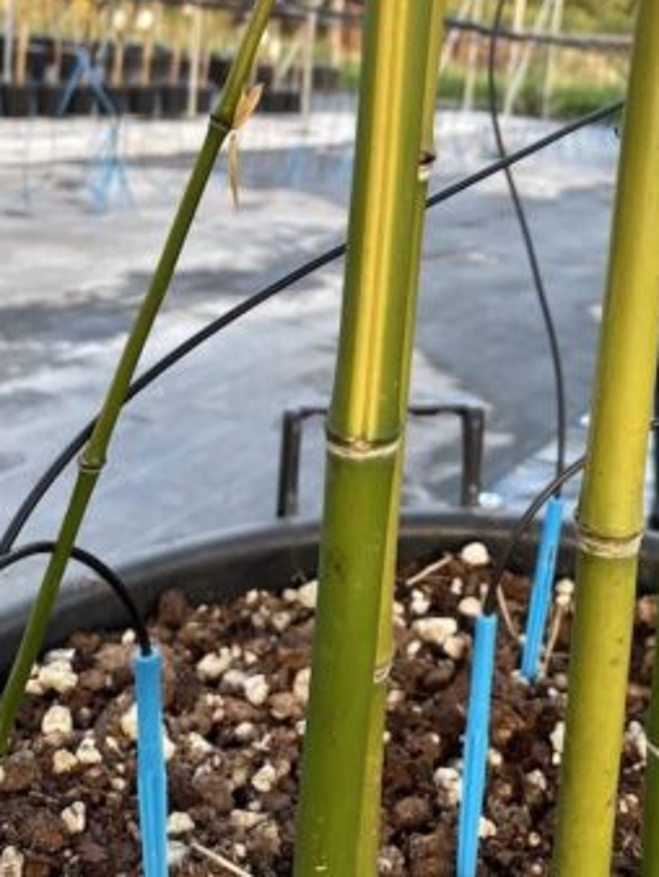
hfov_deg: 34.7
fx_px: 1039
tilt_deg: -6.5
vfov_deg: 43.9
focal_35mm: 41
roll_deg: -4.8
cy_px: 198
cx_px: 457
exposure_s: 1/121
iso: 32
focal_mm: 4.2
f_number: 1.6
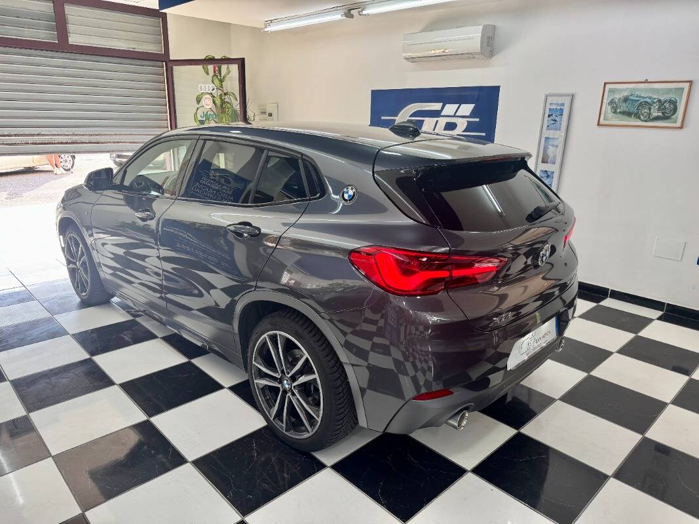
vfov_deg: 56.8
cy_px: 262
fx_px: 485
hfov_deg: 71.6
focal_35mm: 24
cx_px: 350
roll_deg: -0.9
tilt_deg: -17.2
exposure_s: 1/100
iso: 100
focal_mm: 6.76
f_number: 1.78
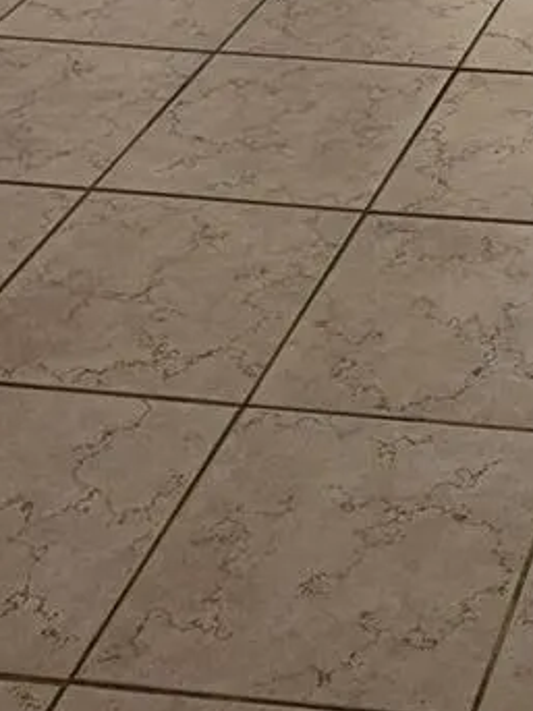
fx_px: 1726
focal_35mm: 84
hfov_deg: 15.9
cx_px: 834
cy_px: -311
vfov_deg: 20.4
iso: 80
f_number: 1.78
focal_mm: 6.76
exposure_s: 1/364
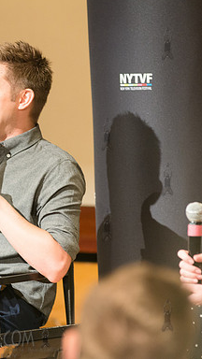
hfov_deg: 4.9
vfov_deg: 8.8
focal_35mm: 245
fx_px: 2333
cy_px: 179
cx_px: -14
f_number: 4
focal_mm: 155
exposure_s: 1/100
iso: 2500
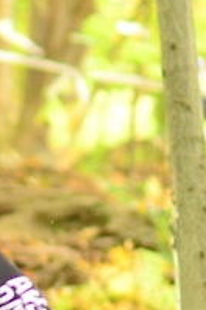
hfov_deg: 2.1
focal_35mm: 655
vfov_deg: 3.1
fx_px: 5638
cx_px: -159
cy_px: 525
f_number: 2.5
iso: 1250
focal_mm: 85
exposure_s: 1/500
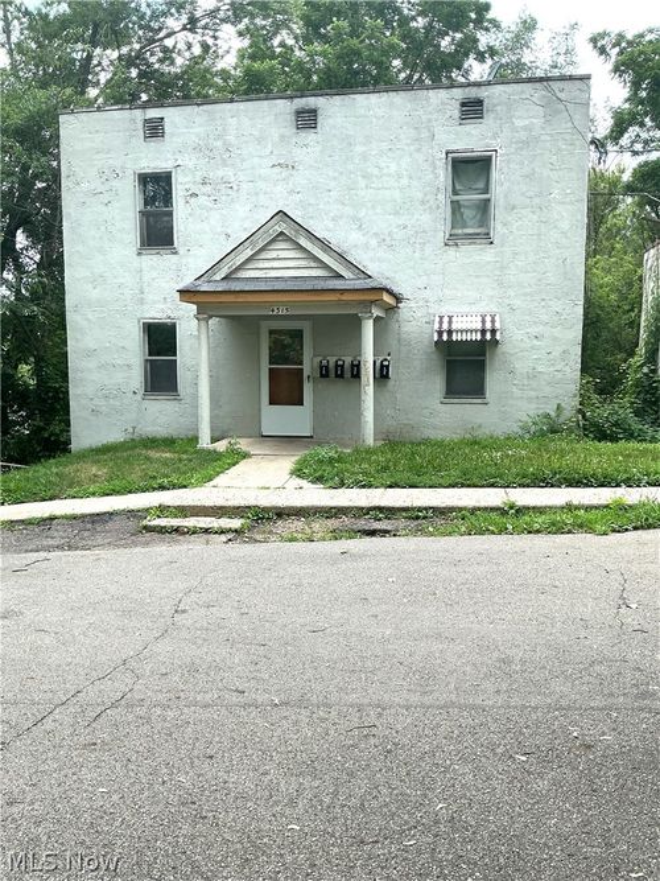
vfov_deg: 61.7
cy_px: 440
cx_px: 330
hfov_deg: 48.2
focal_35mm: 29
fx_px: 737
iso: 25
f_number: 1.8
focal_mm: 3
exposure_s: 1/504
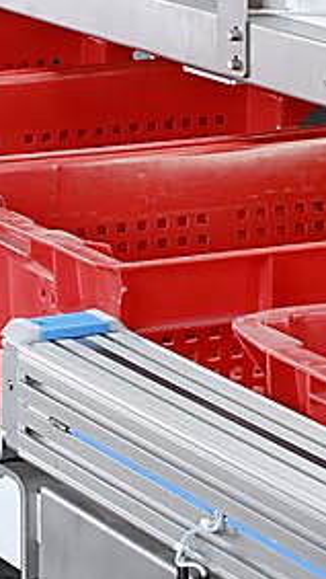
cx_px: 110
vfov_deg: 10.8
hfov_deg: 6.1
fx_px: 3051
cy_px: 274
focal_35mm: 199
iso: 100
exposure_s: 1/125
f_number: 16
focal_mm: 23
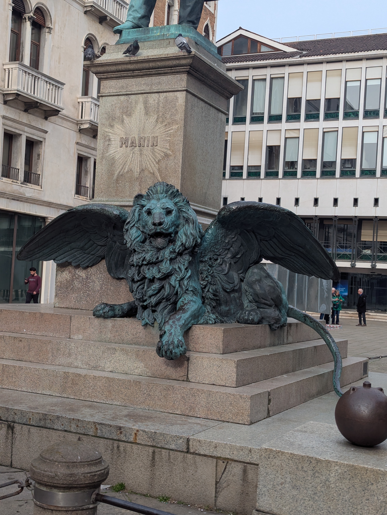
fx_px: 714
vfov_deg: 39.6
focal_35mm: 48
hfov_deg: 30.3
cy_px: 258
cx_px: 194
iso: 45
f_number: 1.85
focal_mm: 6.81
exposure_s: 1/1333
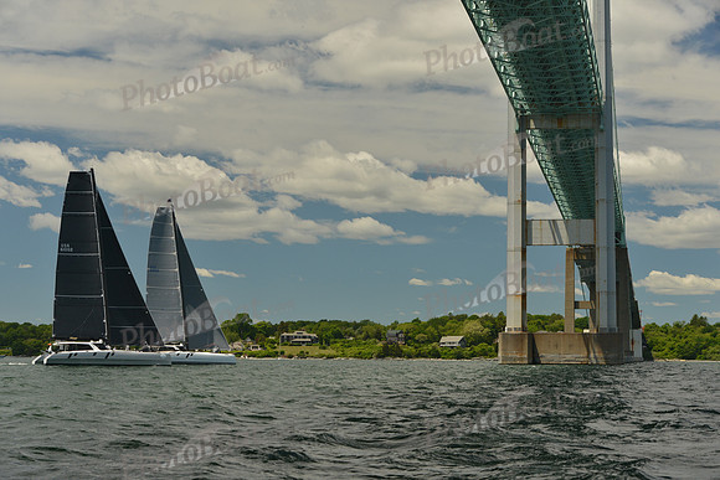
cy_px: 240
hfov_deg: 28.8
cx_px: 360
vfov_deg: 19.5
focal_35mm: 70
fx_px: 1400
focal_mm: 70
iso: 400
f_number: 6.3
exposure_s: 1/1000
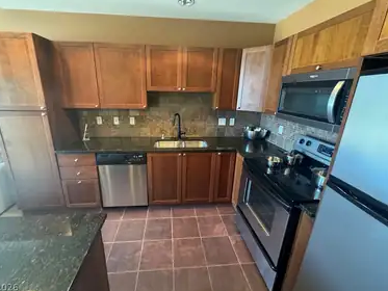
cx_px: 182
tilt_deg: -16.2
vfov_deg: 81.7
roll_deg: -1.7
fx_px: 168
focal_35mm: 15
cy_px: 138
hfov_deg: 98.0
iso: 1250
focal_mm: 2.22
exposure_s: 1/60
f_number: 2.2
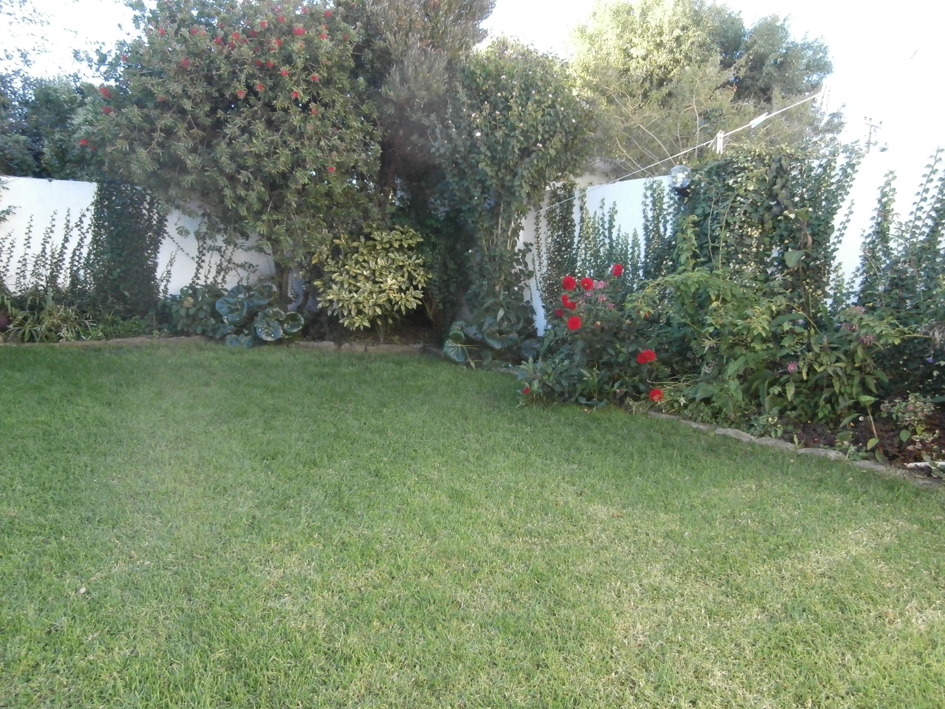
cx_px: 472
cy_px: 354
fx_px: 655
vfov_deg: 56.8
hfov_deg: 71.6
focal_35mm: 24
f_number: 3
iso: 400
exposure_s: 1/250
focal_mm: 4.2
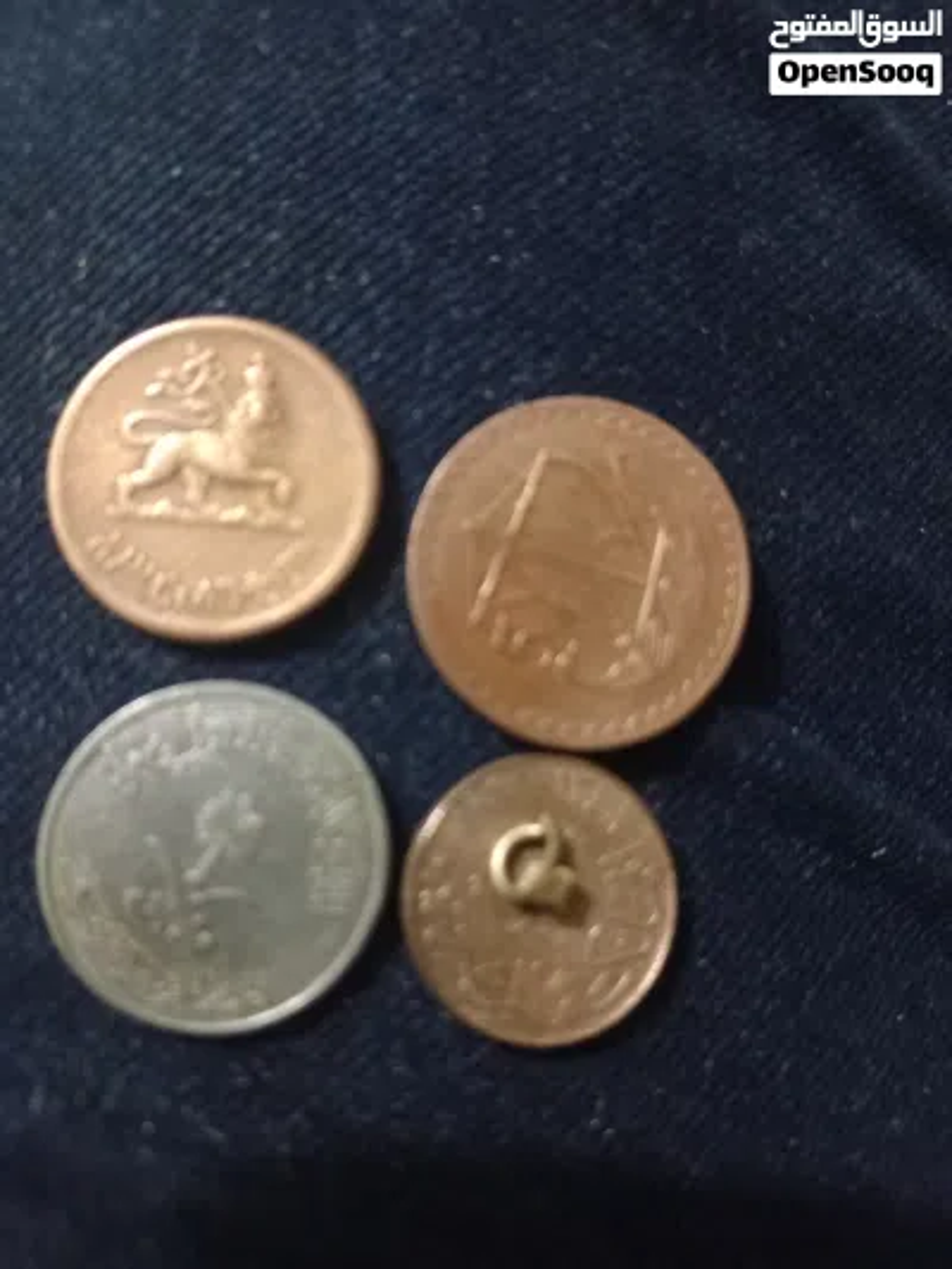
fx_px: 916
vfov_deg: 69.4
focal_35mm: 25
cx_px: 476
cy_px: 634
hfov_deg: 54.9
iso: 1250
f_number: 1.8
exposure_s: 1/16.7
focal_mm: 4.6
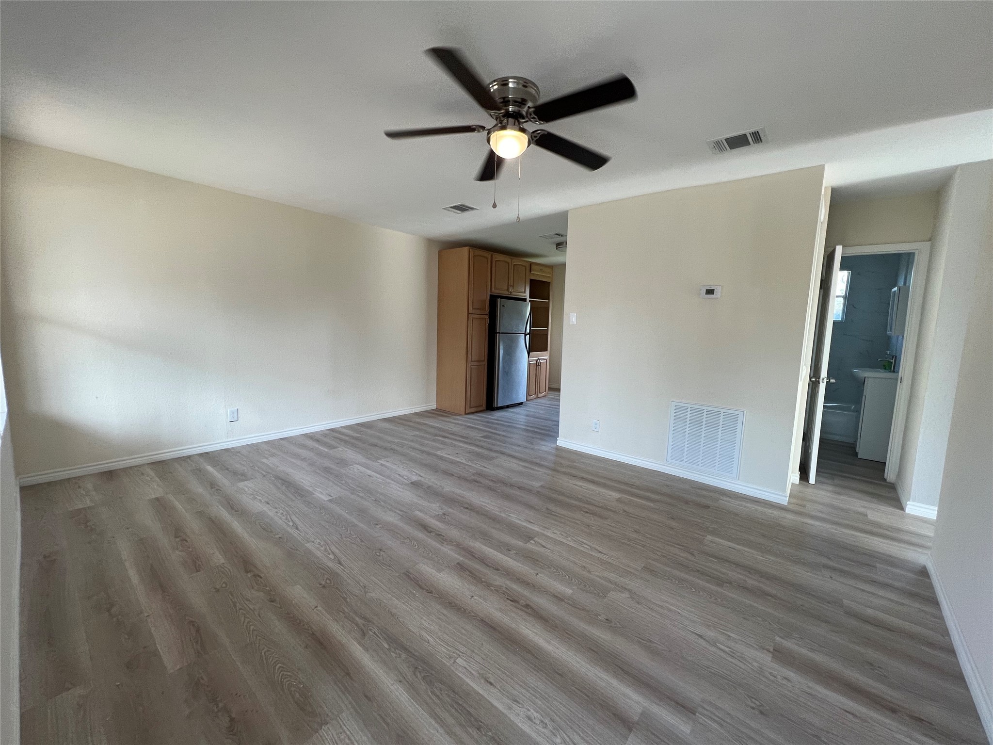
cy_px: 372
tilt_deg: -7.5
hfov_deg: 106.2
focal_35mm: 13
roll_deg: -1.6
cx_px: 496
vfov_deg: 89.9
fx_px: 373
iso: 100
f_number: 1.8
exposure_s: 1/120
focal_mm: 1.57
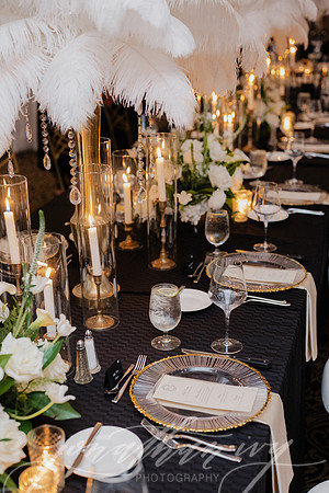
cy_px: 246
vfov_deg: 39.6
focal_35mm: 50
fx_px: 685
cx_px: 164
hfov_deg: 27.0
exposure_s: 1/100
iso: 2500
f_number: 2.8
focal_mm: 50
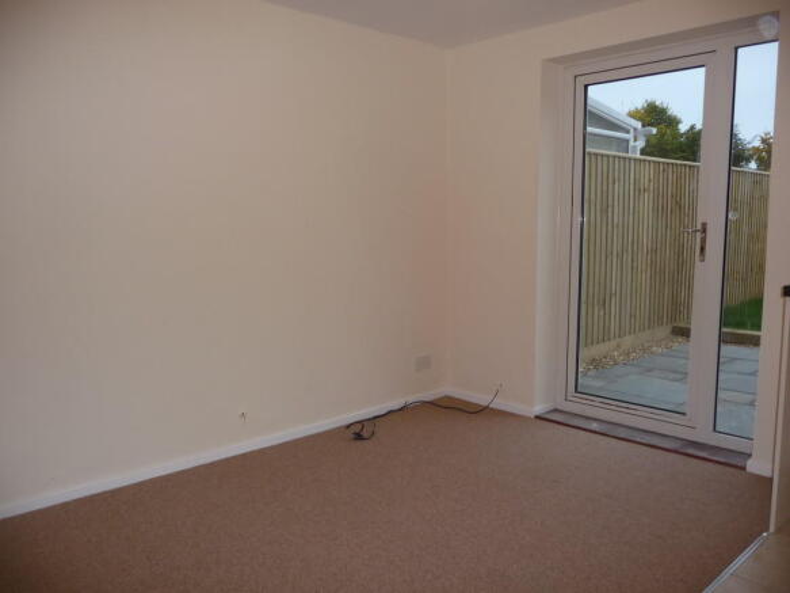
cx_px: 395
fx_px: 639
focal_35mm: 28
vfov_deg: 49.7
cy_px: 296
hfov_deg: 63.5
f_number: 3.3
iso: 125
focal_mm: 4.7
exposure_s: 1/30
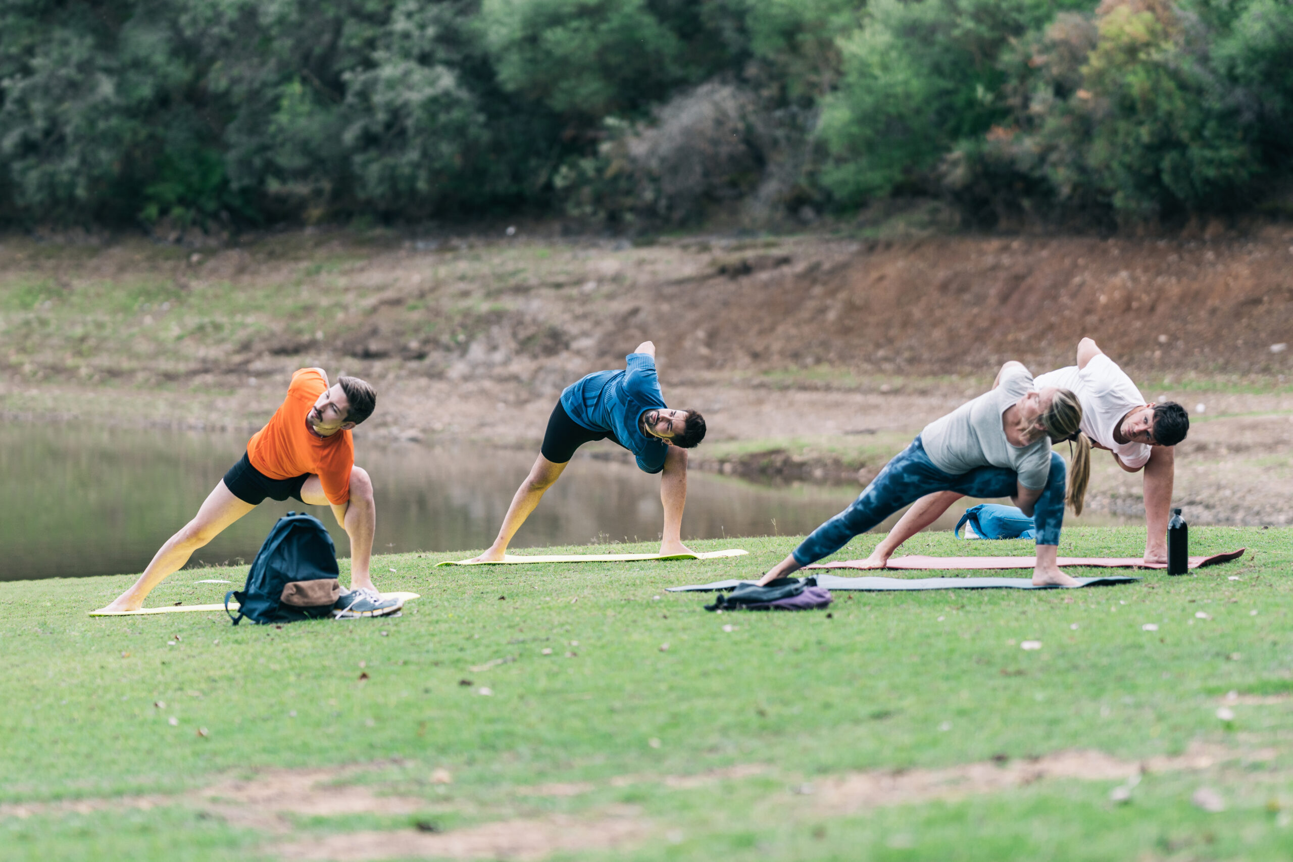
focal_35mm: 128
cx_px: 646
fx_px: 4579
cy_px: 431
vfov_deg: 10.8
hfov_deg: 16.1
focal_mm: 85
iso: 160
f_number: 1.4
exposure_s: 1/1250
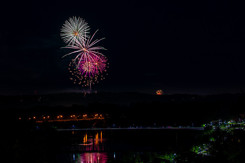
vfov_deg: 20.7
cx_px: 122
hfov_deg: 30.7
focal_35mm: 66
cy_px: 61
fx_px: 446
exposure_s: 10
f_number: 6.3
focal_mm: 35
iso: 125
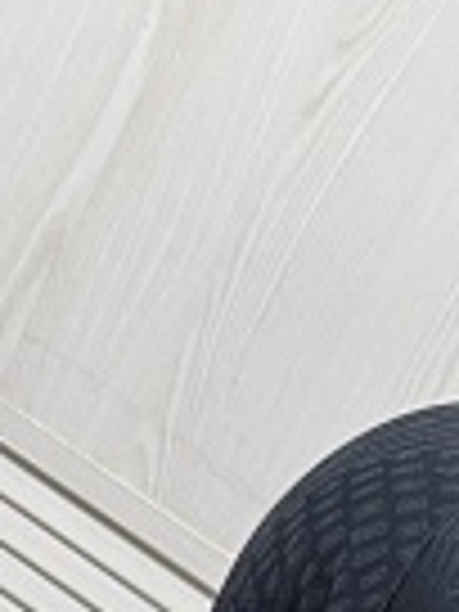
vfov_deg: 18.2
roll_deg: -34.0
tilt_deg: -15.1
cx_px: 605
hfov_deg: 15.9
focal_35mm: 88
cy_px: 1062
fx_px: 1556
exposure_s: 1/60
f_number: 1.78
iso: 250
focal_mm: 6.76
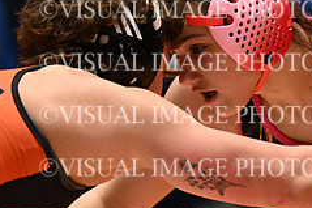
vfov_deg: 1.9
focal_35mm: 728
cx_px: 228
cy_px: 88
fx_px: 6305
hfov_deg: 2.8
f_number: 2.8
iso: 2000
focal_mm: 200
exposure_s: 1/767
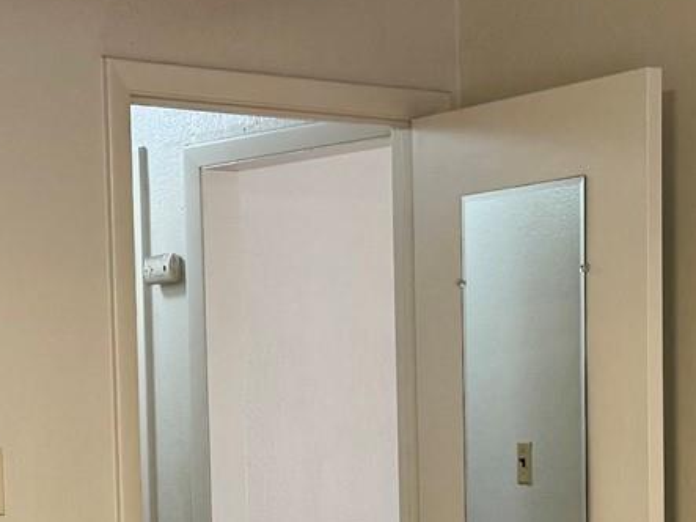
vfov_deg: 13.1
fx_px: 2231
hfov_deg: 17.7
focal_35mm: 111
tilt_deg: -4.3
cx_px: 327
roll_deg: +1.2
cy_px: 555
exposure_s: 1/62
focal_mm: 6.76
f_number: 1.78
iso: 160
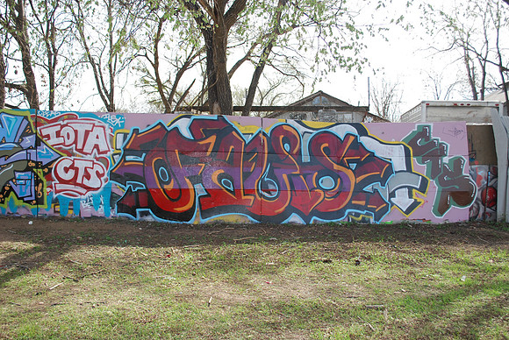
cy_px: 170
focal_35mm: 33
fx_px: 467
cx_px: 254
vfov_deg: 40.1
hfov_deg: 57.2
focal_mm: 22
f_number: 5
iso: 100
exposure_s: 1/200
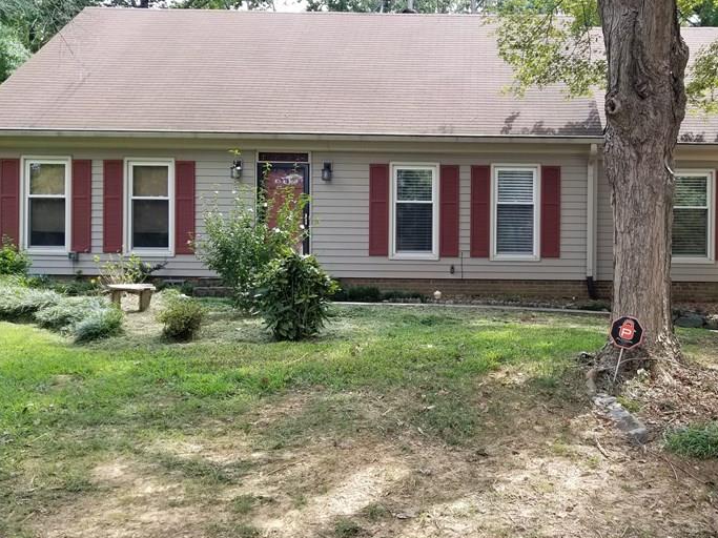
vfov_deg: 36.7
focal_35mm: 39
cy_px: 311
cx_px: 504
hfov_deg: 46.8
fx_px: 809
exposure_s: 1/258
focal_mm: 4.25
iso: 50
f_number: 1.7
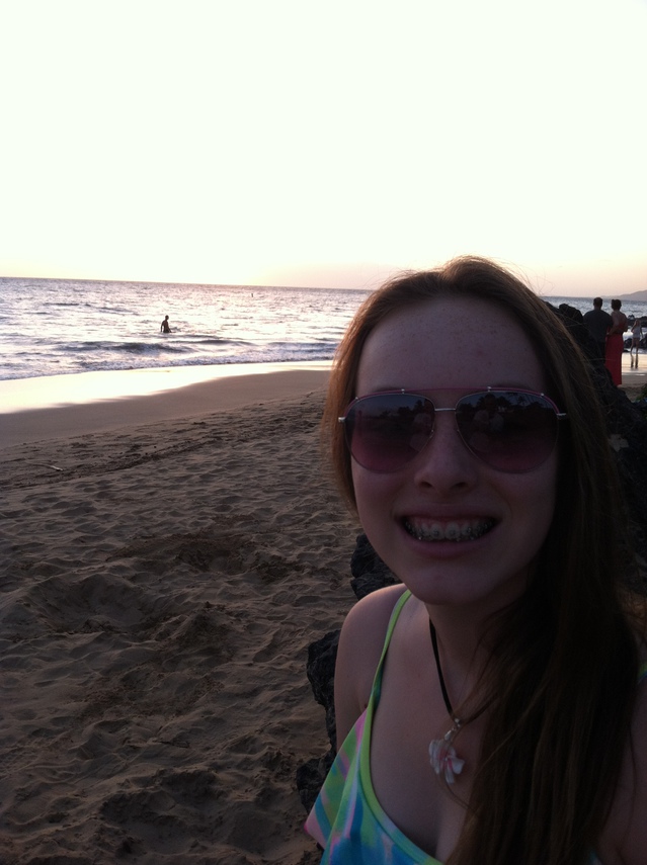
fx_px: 874
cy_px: 432
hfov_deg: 40.6
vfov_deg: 52.7
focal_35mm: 35
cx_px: 324
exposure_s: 1/129
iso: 80
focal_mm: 3.85
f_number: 2.8
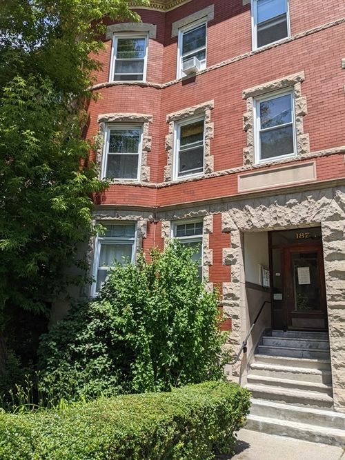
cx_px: 172
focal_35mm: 27
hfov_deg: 51.3
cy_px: 230
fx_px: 359
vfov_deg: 65.3
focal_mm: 4.38
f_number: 1.73
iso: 52
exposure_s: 1/3356
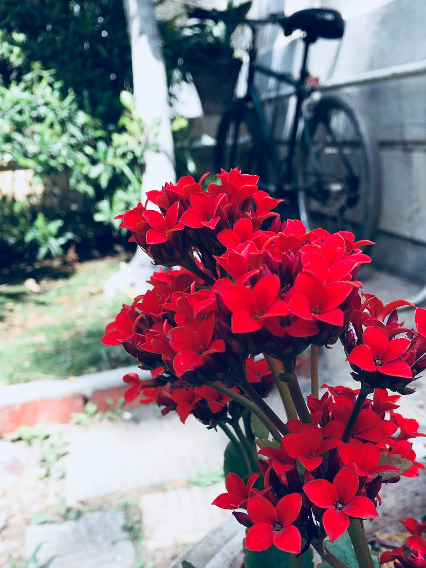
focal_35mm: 42
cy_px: 380
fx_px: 689
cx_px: 266
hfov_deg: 34.2
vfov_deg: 44.1
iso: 25
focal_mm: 4.15
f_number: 2.2
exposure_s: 1/490
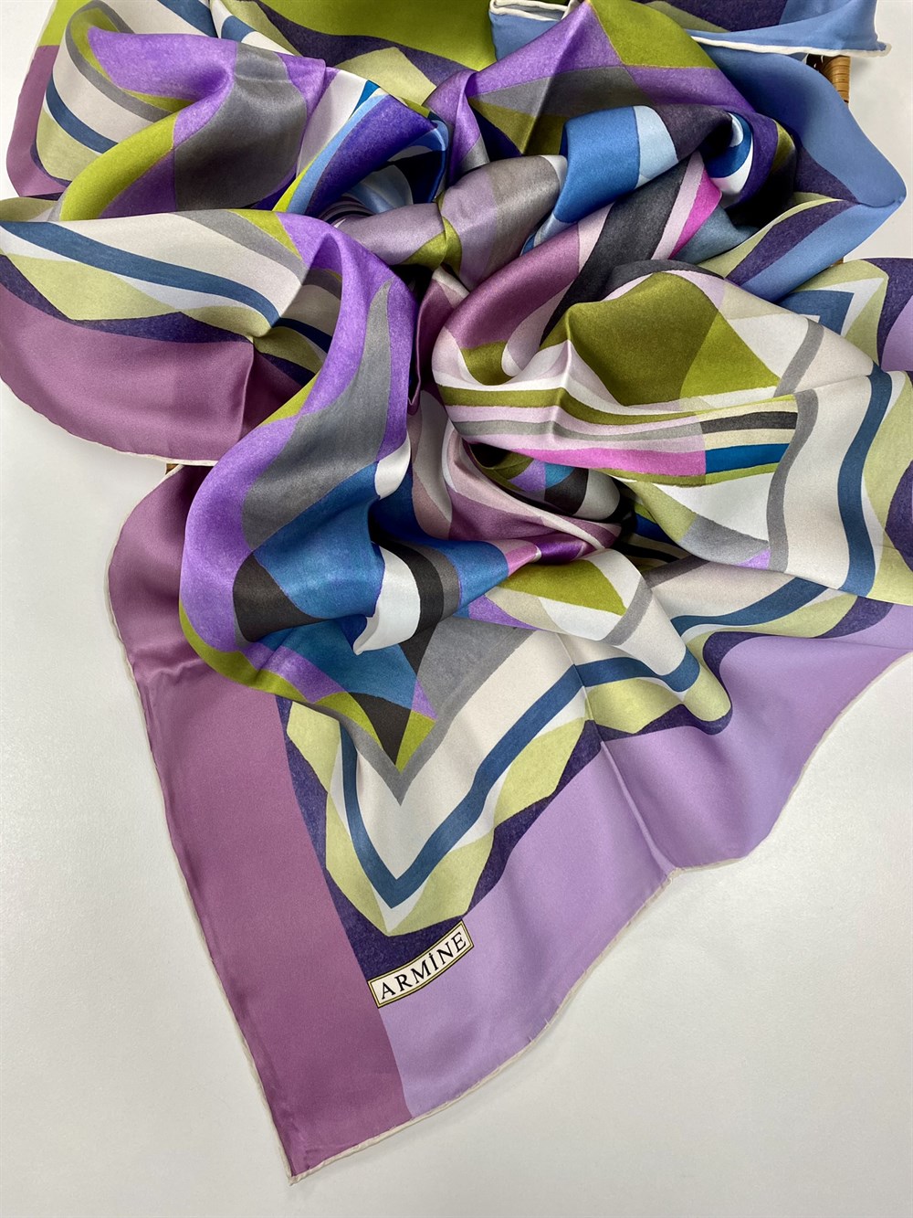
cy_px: 609
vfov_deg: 67.3
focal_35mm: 26
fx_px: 914
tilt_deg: -83.2
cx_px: 456
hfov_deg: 53.1
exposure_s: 1/100
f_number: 1.8
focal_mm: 4.25
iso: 100
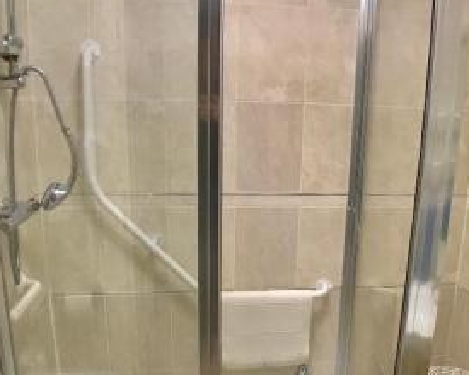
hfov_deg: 32.4
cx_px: 281
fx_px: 805
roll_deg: -0.6
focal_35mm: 58
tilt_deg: -17.2
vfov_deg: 26.0
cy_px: 275
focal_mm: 3.99
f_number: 1.8
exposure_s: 1/33
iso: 40
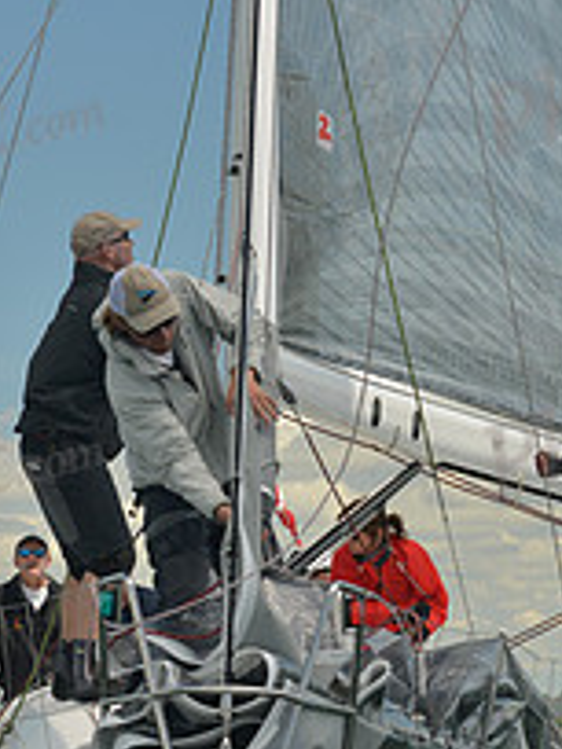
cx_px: 296
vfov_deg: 8.5
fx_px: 5022
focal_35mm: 232
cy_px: 646
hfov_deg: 6.4
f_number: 5
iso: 400
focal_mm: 85
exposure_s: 1/1000
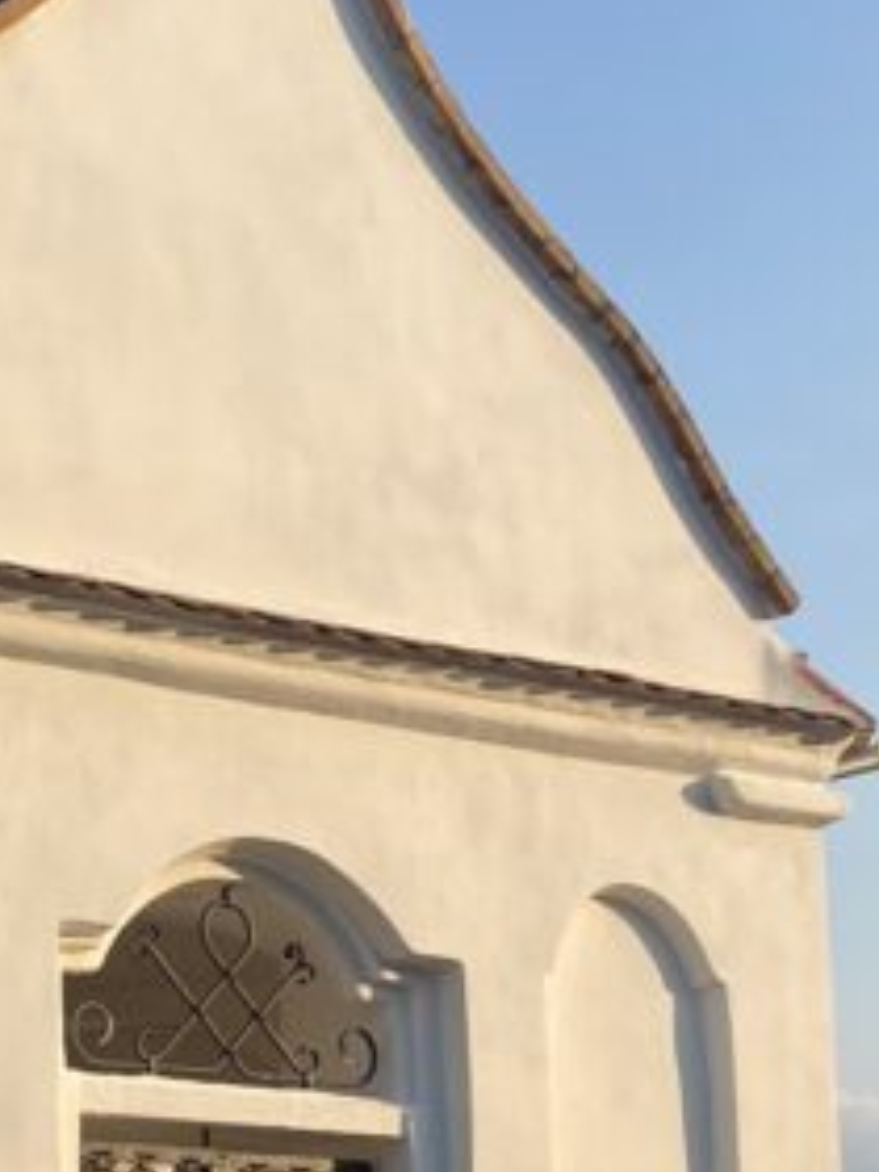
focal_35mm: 95
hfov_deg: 15.1
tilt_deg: +10.1
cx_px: -159
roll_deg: +0.2
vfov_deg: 20.3
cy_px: 988
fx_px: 3216
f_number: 1.8
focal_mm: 4.25
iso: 32
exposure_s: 1/1808
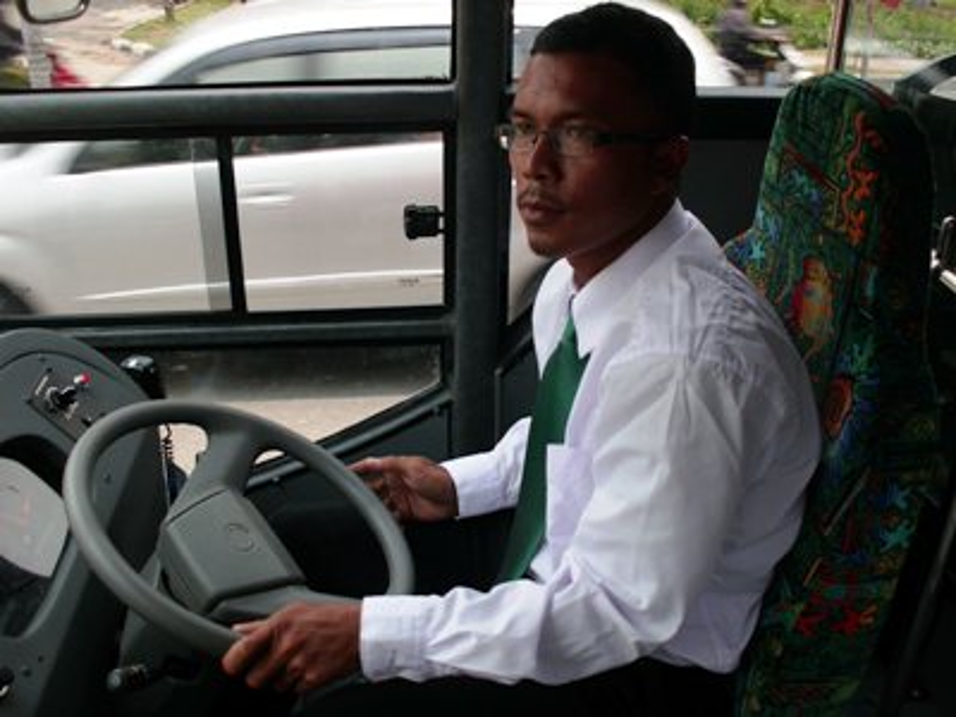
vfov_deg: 39.7
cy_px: 358
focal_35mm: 36
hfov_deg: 51.4
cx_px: 478
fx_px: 994
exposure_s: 1/80
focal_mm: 6.3
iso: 100
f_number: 7.3
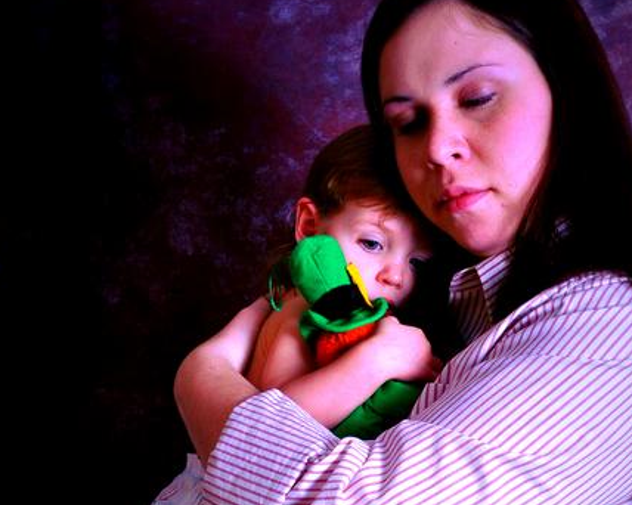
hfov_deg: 30.0
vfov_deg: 23.7
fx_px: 1178
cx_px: 376
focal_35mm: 63
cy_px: 429
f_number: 11
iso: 400
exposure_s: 1/8
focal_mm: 24
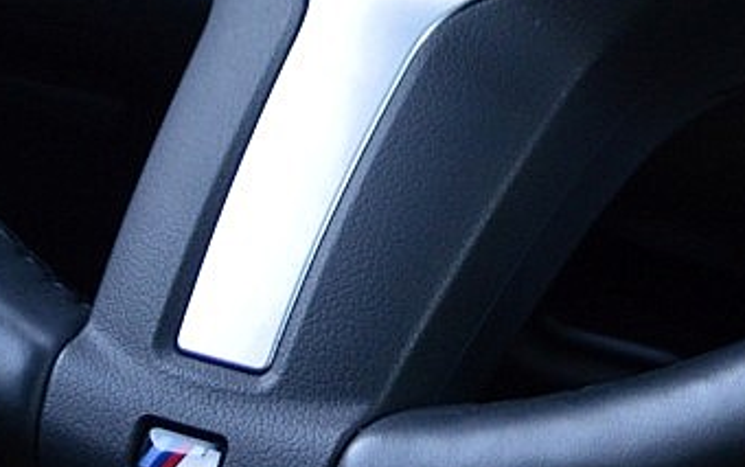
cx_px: 489
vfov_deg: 7.2
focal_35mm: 175
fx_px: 3555
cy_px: -465
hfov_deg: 11.9
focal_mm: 24
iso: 800
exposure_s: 1/60
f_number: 4
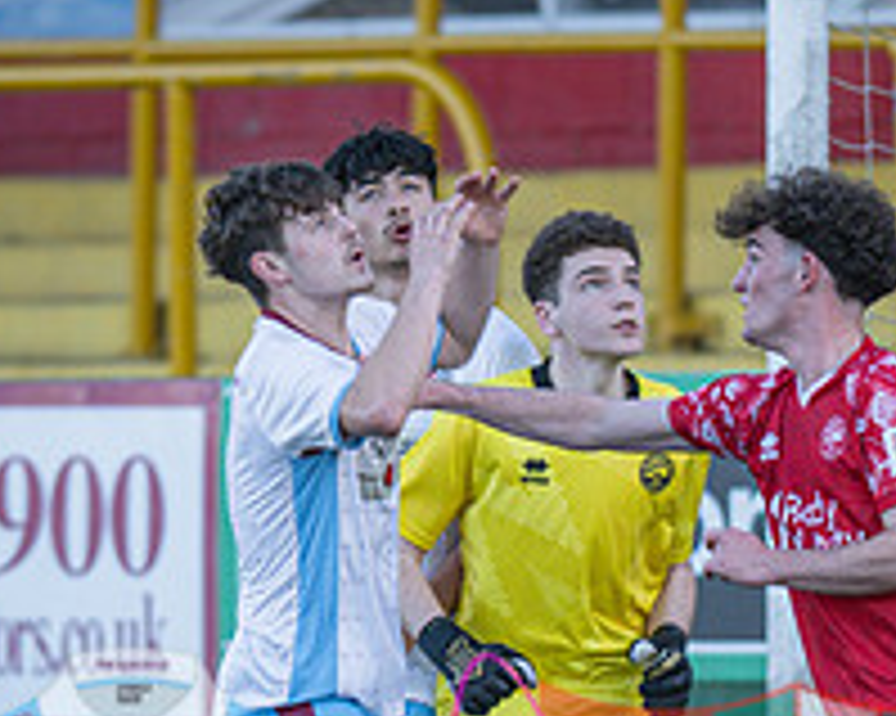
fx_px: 28679
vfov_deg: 1.4
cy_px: 550
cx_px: 345
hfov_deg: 1.8
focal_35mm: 1082
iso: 400
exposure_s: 1/500
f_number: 2.8
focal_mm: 300
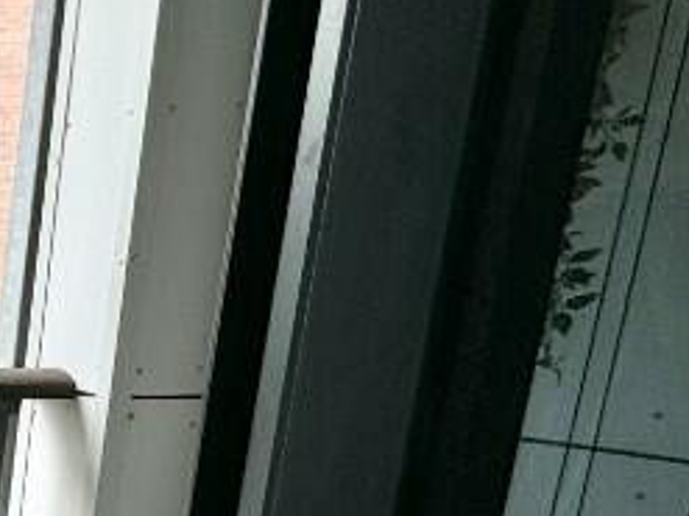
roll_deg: +1.1
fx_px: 1154
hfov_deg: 18.8
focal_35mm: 58
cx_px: -714
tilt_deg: -11.4
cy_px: 522
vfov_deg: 24.0
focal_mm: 2.22
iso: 40
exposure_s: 1/260
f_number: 2.2
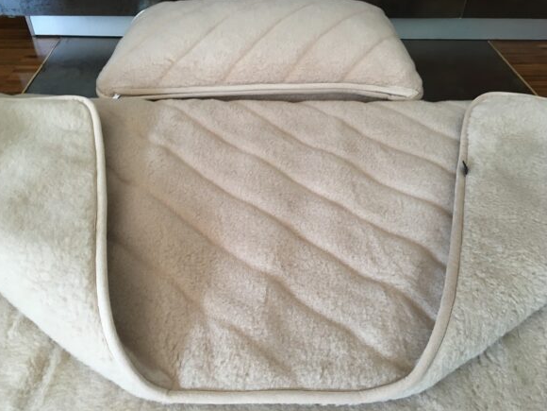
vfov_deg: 46.8
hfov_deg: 60.0
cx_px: 272
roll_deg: -0.6
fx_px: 474
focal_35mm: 30
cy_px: 201
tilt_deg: -44.3
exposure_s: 1/33
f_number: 2.2
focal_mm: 4.15
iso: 100
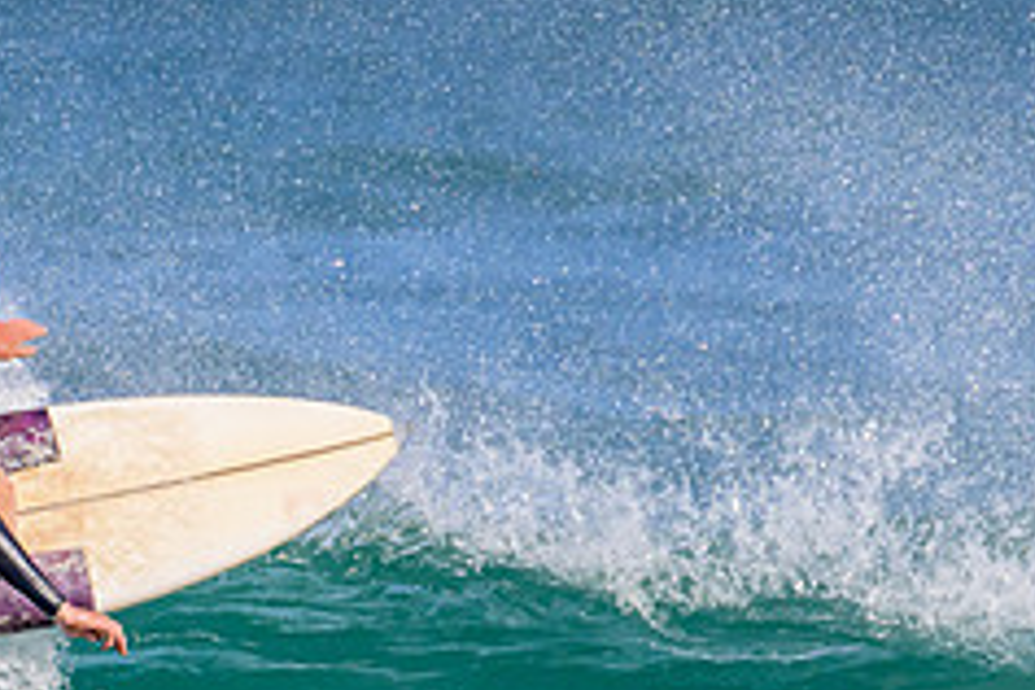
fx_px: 49590
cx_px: 5
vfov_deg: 0.8
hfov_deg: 1.2
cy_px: 664
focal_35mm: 1725
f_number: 11
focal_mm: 600
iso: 1000
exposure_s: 1/2000
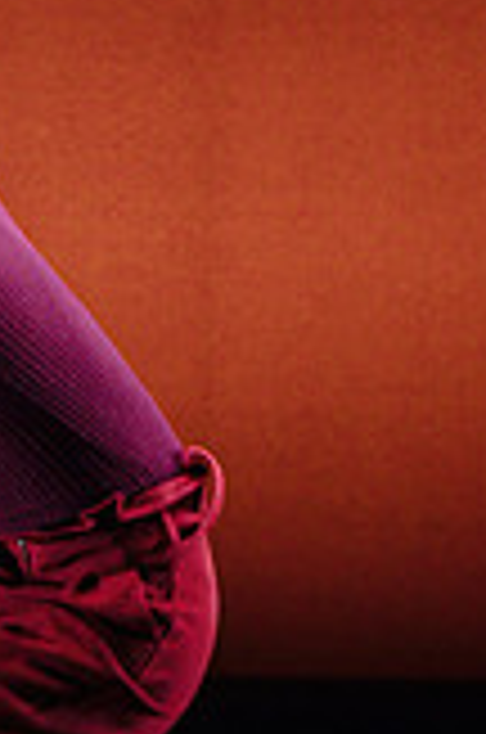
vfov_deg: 9.8
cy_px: 433
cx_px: -250
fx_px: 4291
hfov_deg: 6.4
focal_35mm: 211
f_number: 2.8
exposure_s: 1/200
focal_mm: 52
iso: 2500
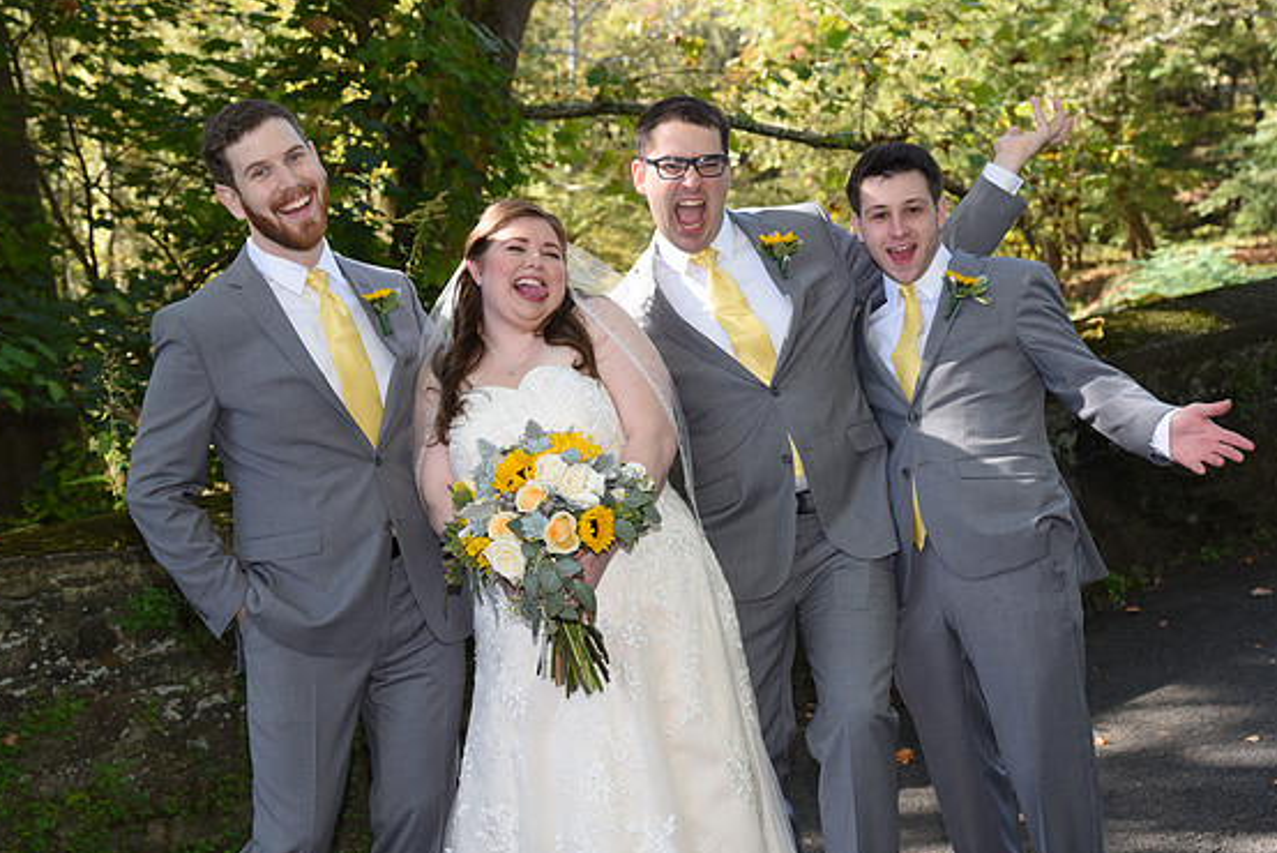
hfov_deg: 29.6
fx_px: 2413
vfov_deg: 20.0
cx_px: 634
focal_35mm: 68
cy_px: 430
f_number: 6.3
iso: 640
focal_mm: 65
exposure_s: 1/200
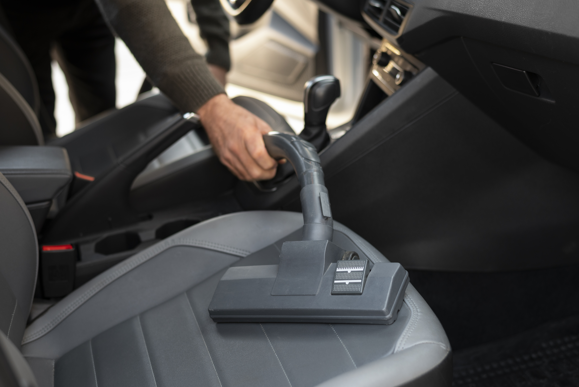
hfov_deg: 39.6
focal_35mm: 50
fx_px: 804
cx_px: 290
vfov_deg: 27.0
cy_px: 194
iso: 400
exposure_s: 1/80
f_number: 2.8
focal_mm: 50
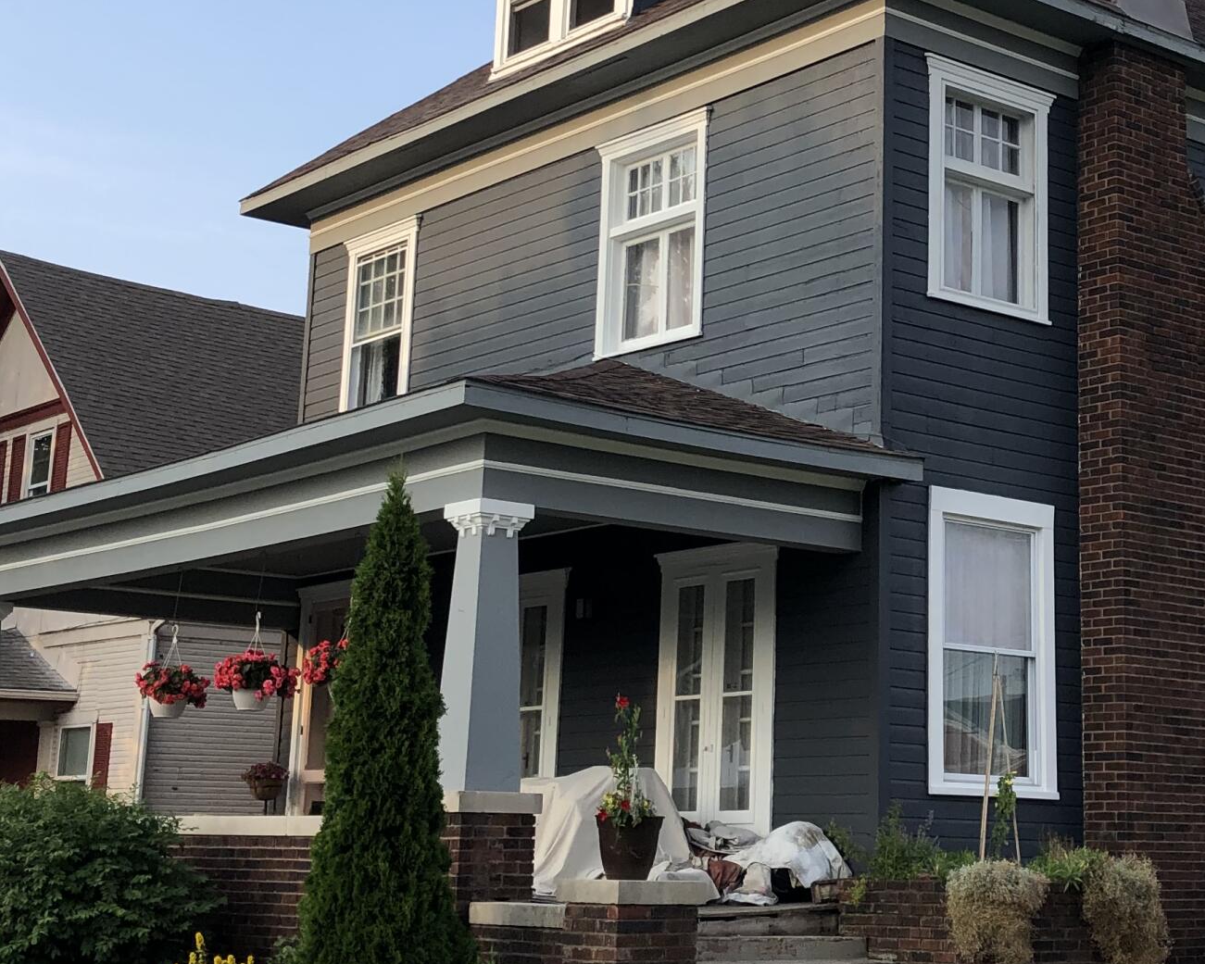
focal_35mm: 63
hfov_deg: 29.6
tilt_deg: +13.4
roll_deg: -2.1
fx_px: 2247
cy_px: 373
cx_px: 885
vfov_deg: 24.2
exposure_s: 1/510
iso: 20
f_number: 1.8
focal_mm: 3.99
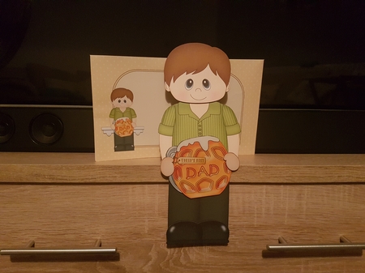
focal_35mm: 26
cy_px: 136
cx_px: 182
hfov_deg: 67.3
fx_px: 274
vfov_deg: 53.0
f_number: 1.7
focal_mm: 4.2
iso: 250
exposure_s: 1/10
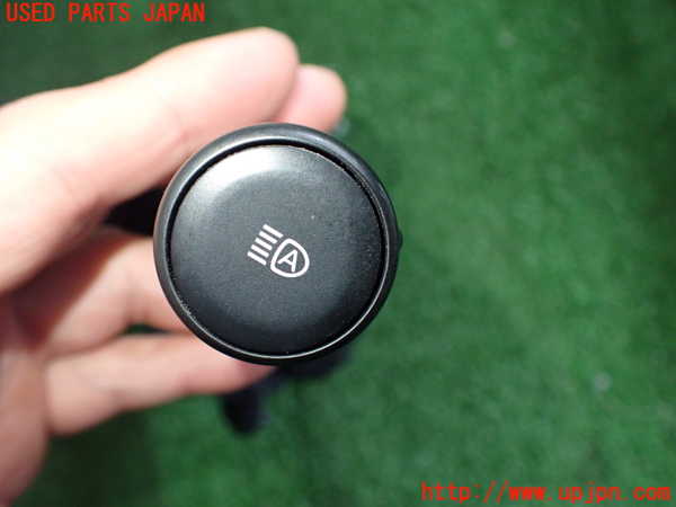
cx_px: 338
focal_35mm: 30
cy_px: 254
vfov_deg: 46.8
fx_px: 586
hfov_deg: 60.0
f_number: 2.3
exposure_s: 1/125
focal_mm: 5.4
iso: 800
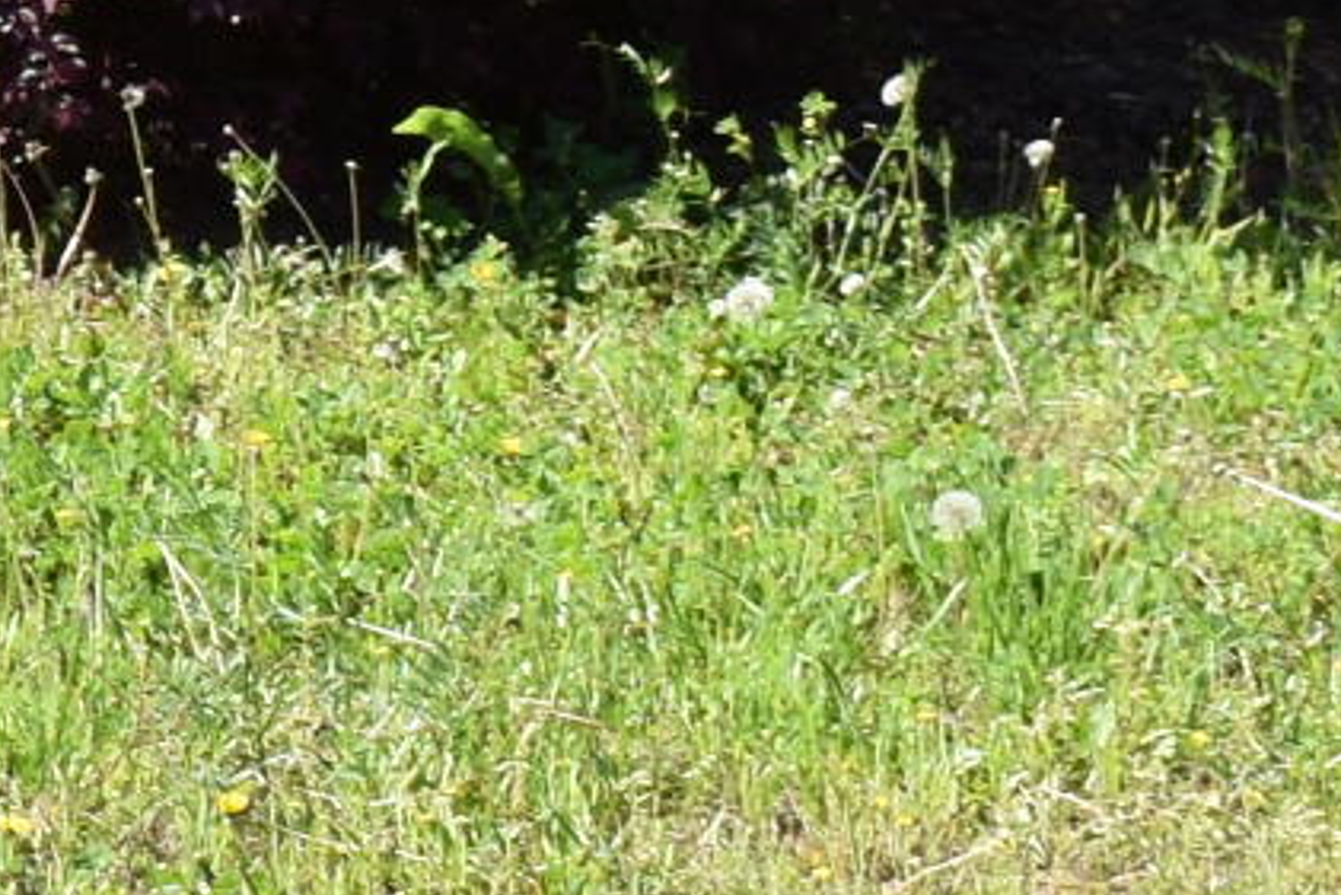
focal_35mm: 278
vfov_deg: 4.8
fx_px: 10358
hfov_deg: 7.1
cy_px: -1029
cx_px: -1634
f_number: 8
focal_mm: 26
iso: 200
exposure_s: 1/250
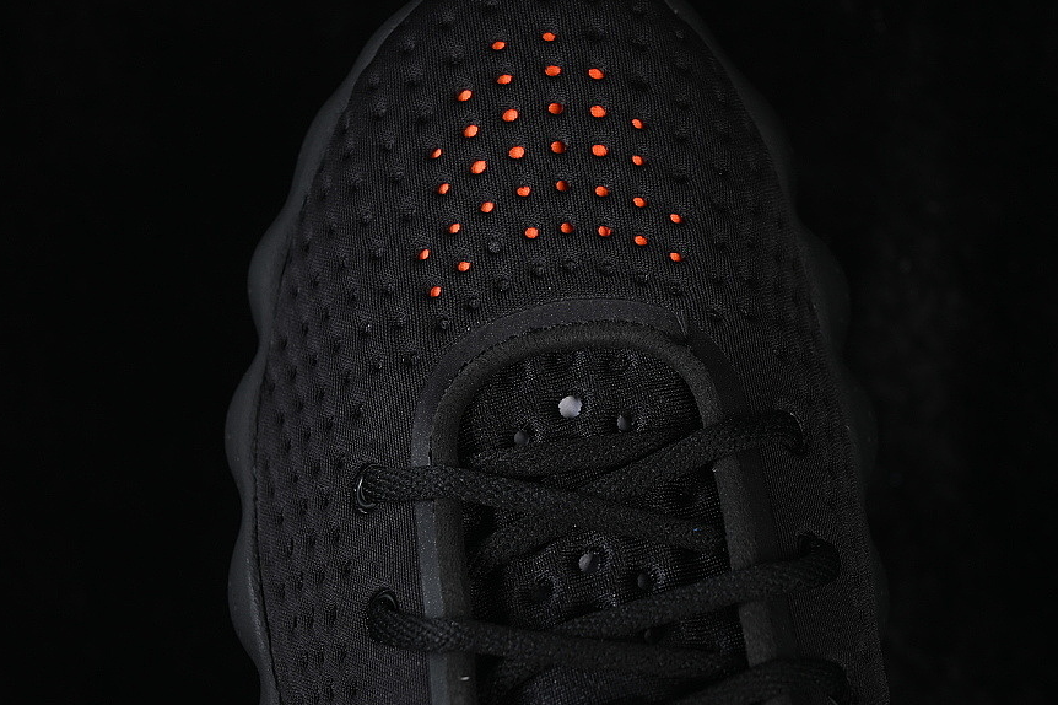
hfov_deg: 21.7
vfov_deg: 14.5
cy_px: 372
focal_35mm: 94
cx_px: 551
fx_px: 2761
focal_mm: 50
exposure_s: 1/50
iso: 160
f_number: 6.3
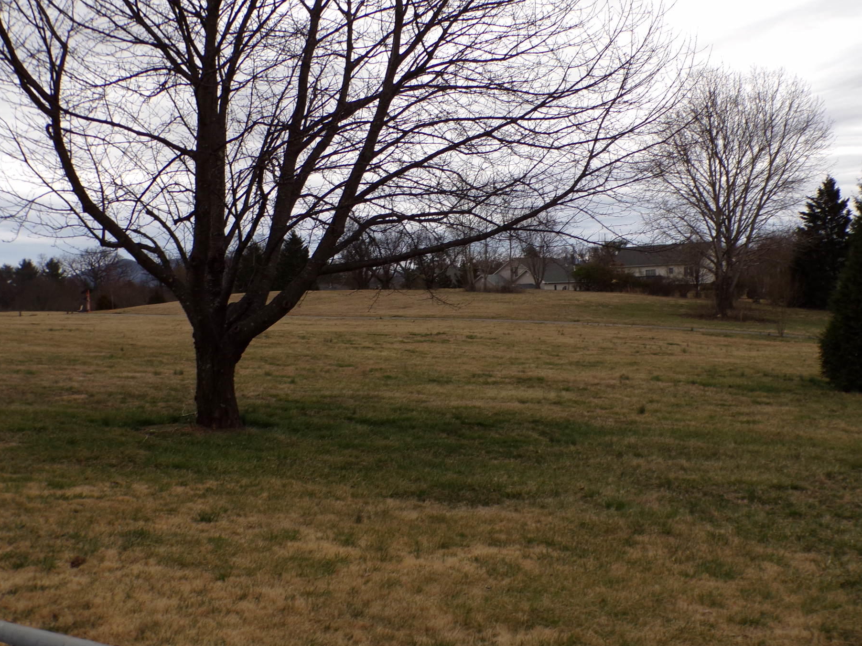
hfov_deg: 44.7
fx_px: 1046
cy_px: 282
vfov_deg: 34.3
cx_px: 476
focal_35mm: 42
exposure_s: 1/150
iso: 80
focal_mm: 6.6
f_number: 3.3
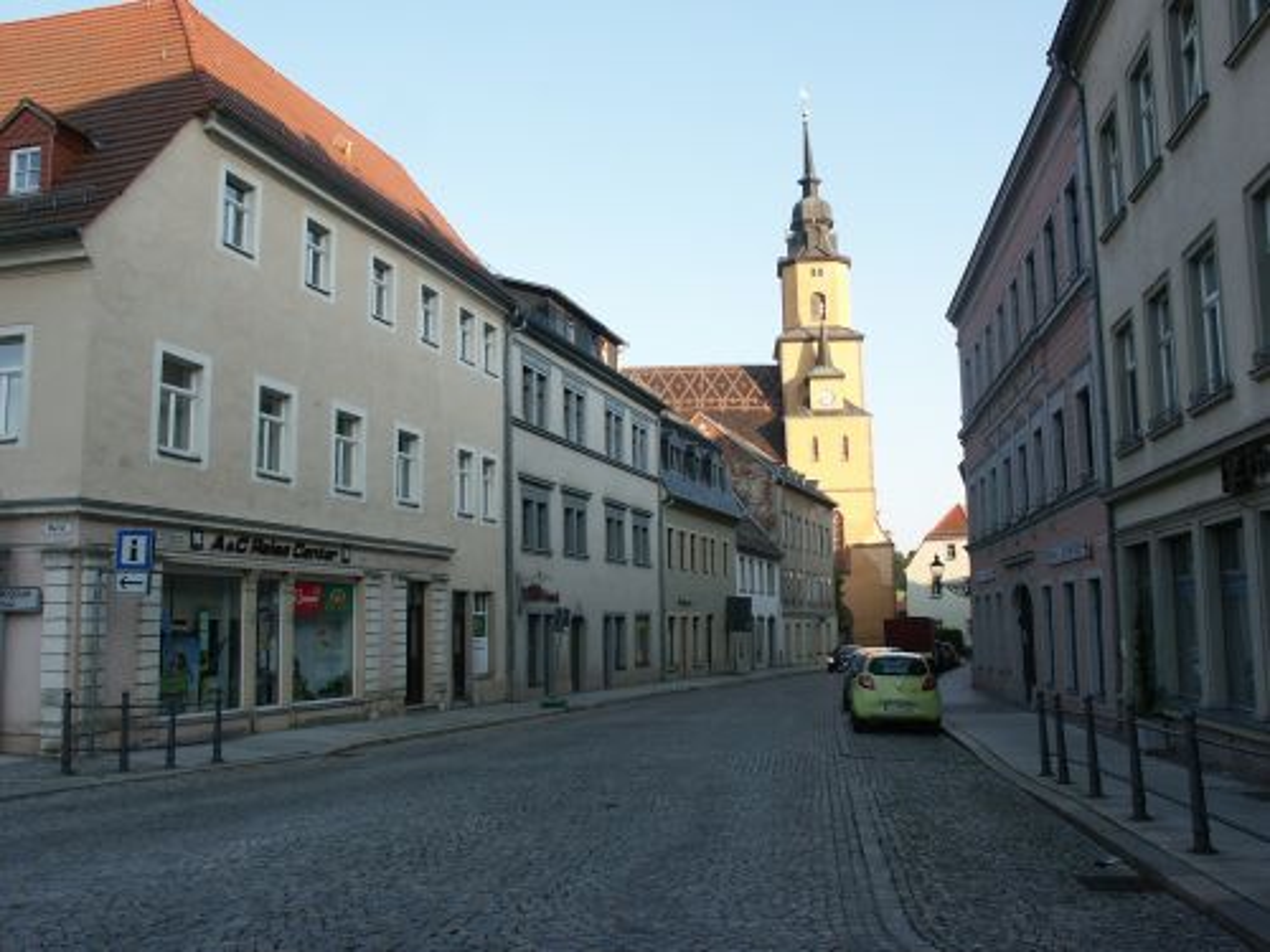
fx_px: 1101
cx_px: 635
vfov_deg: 46.8
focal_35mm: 30
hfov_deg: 60.0
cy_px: 476
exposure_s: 1/180
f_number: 5.6
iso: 100
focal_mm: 7.81
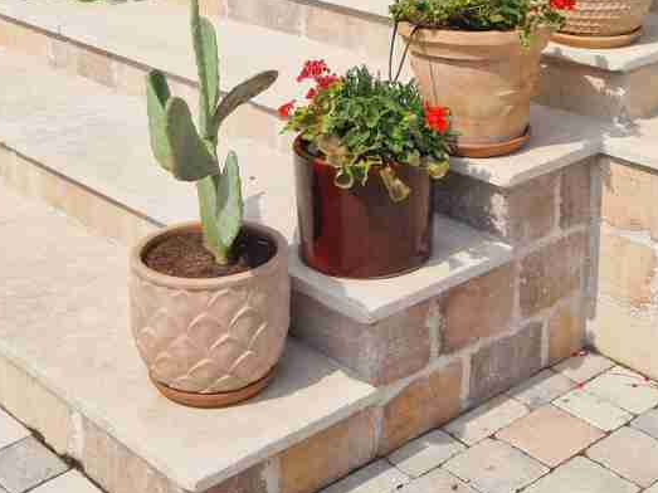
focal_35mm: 66
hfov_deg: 29.3
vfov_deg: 21.6
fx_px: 1254
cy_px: 18
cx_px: 386
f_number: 1.8
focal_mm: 5.4
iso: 50
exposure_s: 1/2376
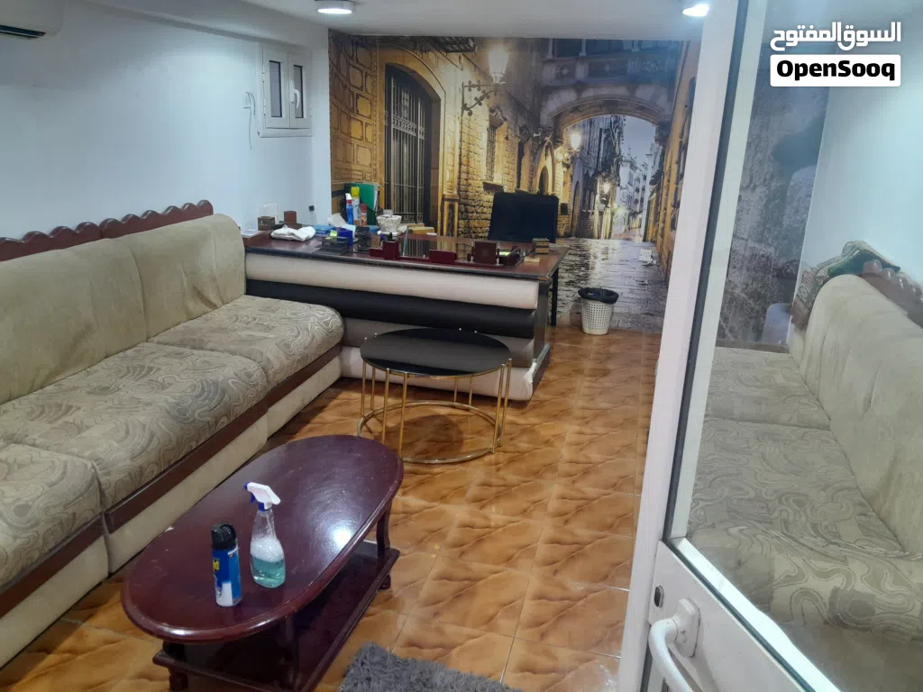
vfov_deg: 53.1
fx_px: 693
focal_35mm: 26
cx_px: 462
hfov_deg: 67.3
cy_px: 346
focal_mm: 3.98
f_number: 1.8
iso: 250
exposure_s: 1/50
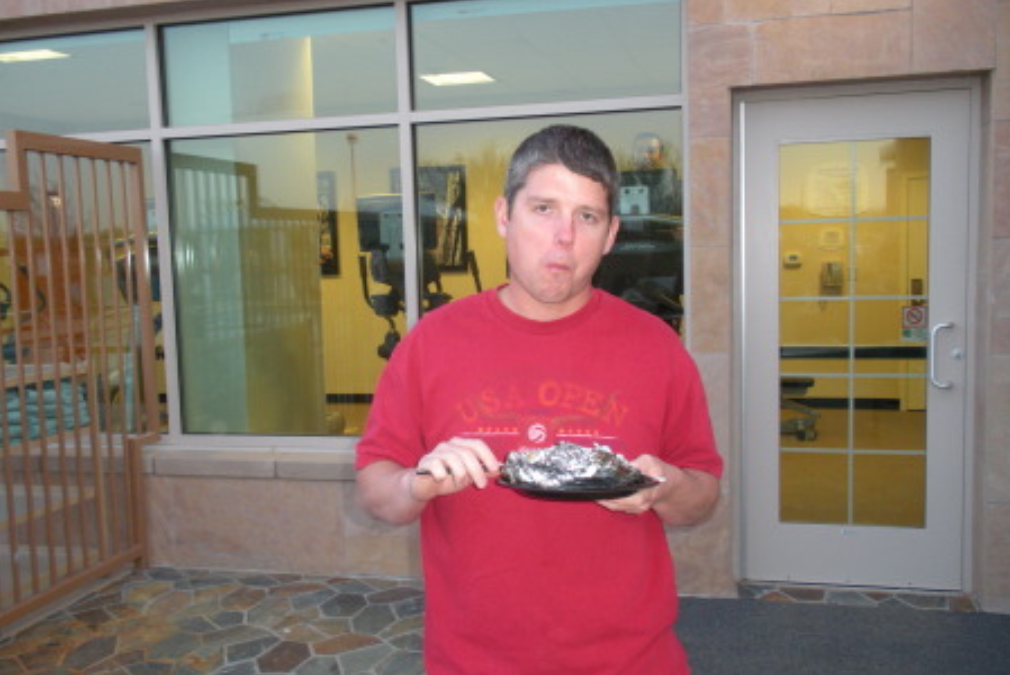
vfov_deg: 35.1
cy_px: 346
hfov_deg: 50.7
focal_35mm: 38
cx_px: 506
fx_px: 1067
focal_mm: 6.3
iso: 243
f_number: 3.5
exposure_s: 1/37.1
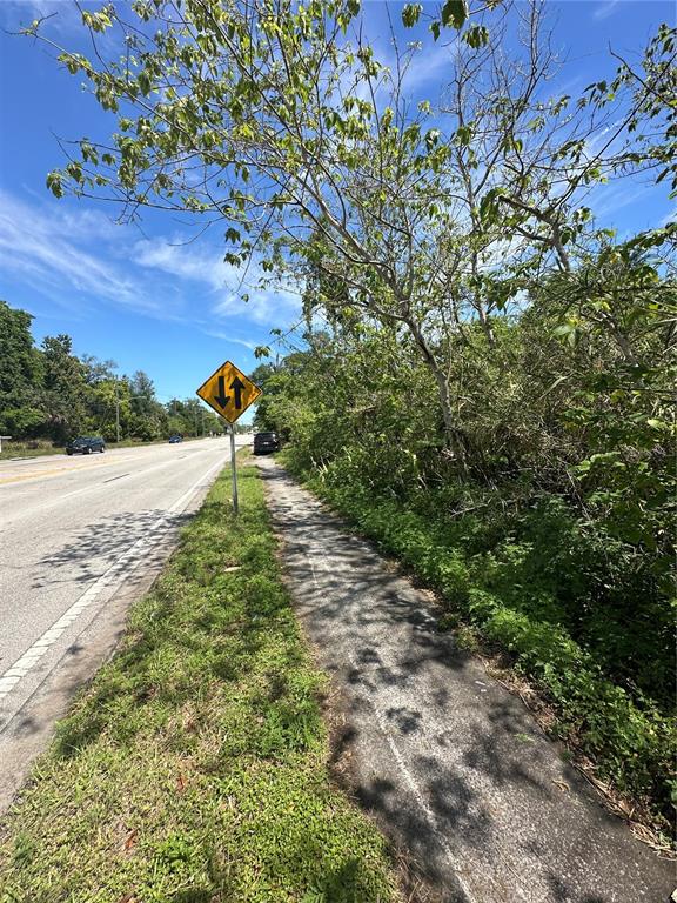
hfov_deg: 85.7
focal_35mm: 14
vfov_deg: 102.1
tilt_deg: -1.9
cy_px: 452
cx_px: 338
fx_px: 365
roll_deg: +1.9
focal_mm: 2.22
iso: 50
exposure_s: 1/972
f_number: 2.2
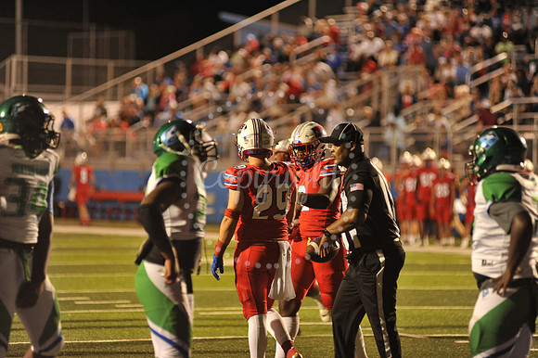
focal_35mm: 200
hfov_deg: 10.3
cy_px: 179
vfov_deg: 6.9
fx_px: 2987
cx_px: 269
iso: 2000
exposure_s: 1/200
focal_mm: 200
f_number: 2.8
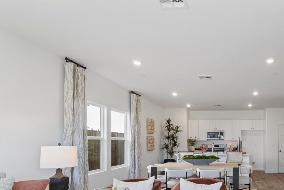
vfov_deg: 49.1
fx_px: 197
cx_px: 226
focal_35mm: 25
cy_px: 144
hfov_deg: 65.3
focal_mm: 10
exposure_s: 1/13
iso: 400
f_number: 8
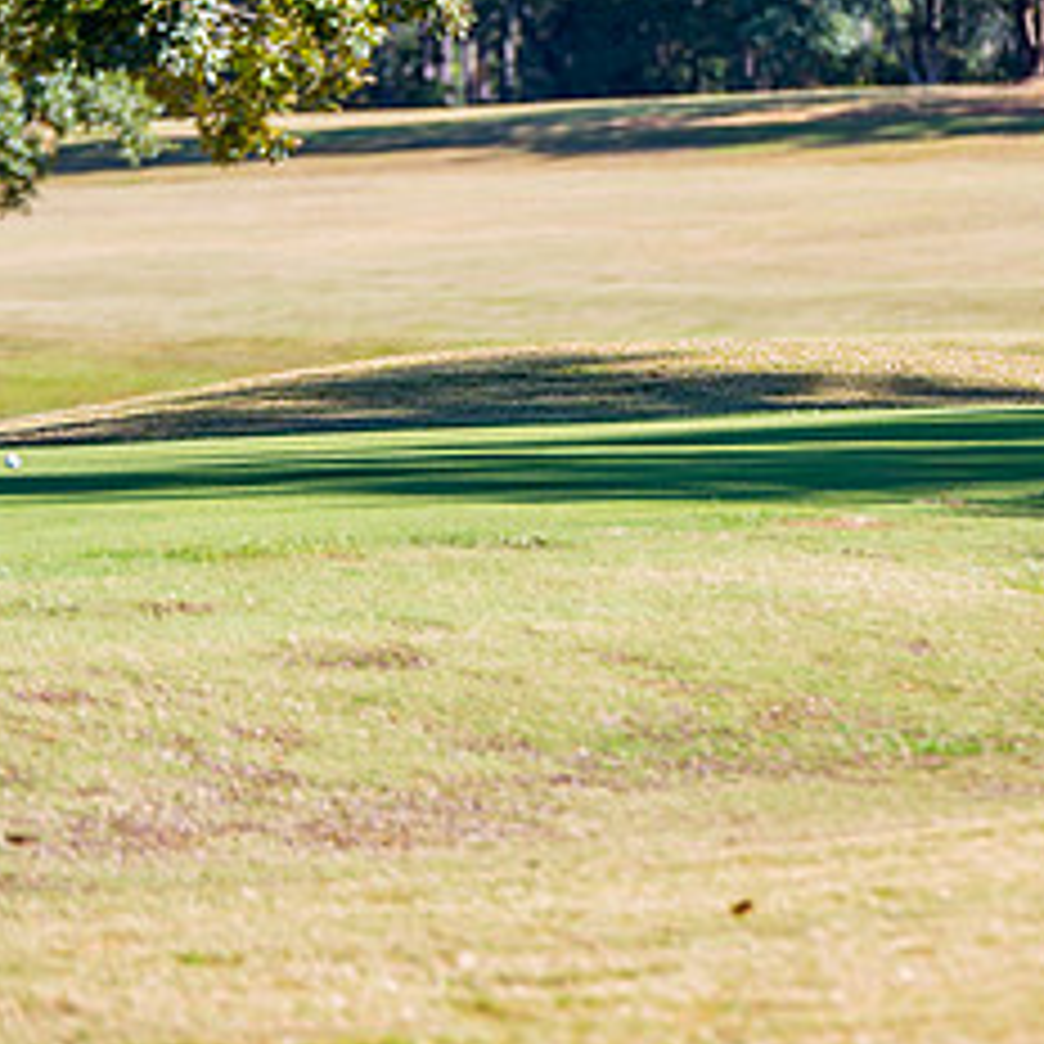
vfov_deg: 5.1
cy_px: 101
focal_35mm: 346
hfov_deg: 5.1
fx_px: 11806
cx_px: 754
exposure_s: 1/250
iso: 100
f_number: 2.8
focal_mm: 135
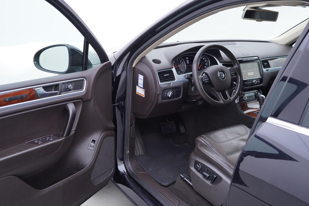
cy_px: 103
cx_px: 154
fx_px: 309
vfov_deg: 36.9
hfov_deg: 53.1
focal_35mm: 36
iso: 125
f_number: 2.8
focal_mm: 24
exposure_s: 1/40
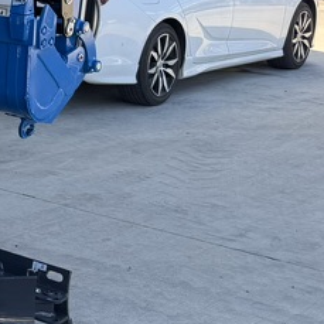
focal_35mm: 95
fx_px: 1006
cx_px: -274
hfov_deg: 15.5
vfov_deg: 18.0
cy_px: 25
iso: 80
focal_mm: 6.76
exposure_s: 1/742
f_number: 1.78
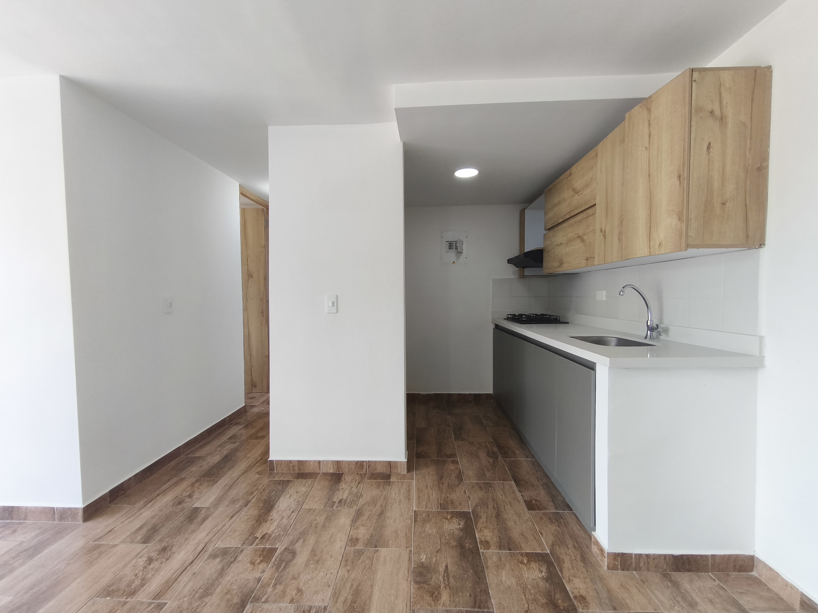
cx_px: 409
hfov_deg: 98.2
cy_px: 306
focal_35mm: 15
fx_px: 354
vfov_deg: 81.7
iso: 80
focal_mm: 1.91
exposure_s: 1/60
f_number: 2.2
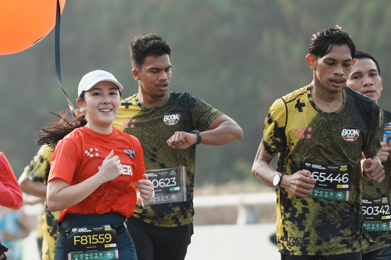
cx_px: -63
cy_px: 143
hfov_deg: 5.4
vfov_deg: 3.6
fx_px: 4153
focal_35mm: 382
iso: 100
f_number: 1.4
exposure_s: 1/2500
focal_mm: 85
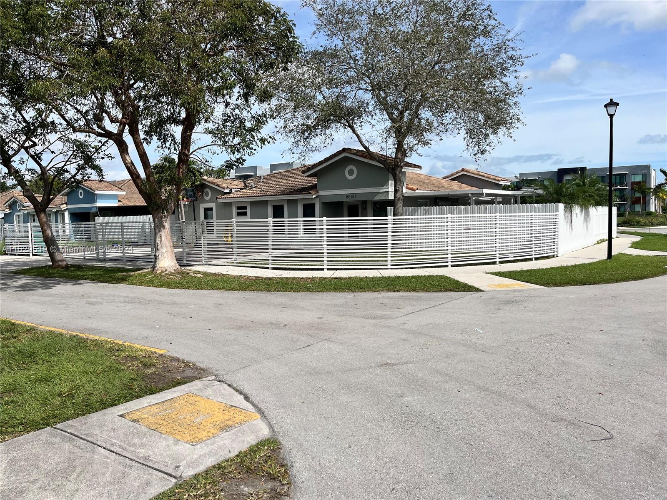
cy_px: 250
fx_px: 501
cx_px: 334
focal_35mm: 26
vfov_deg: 53.1
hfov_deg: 67.3
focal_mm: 5.1
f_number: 1.6
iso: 50
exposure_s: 1/6494
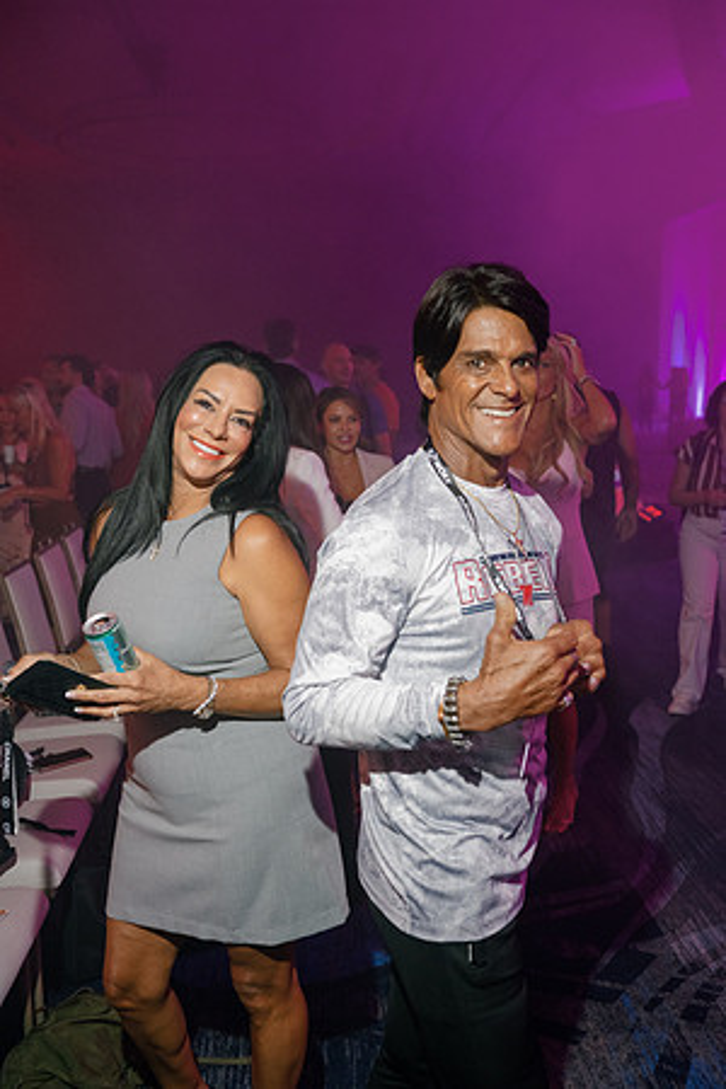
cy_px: 544
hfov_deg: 37.9
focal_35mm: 35
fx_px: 1059
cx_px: 363
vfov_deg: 54.4
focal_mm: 35
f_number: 4
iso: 1250
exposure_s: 1/160
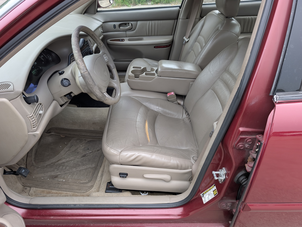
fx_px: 210
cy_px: 114
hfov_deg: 71.5
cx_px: 151
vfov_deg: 56.9
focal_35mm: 24
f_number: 1.68
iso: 102
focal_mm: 6.9
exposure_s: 1/120
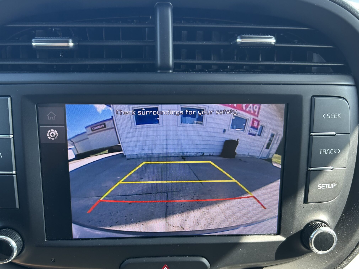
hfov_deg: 55.3
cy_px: 165
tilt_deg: -24.9
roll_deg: +0.2
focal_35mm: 33
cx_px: 162
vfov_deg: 42.7
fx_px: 342
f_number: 1.5
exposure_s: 1/121
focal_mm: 5.7
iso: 50
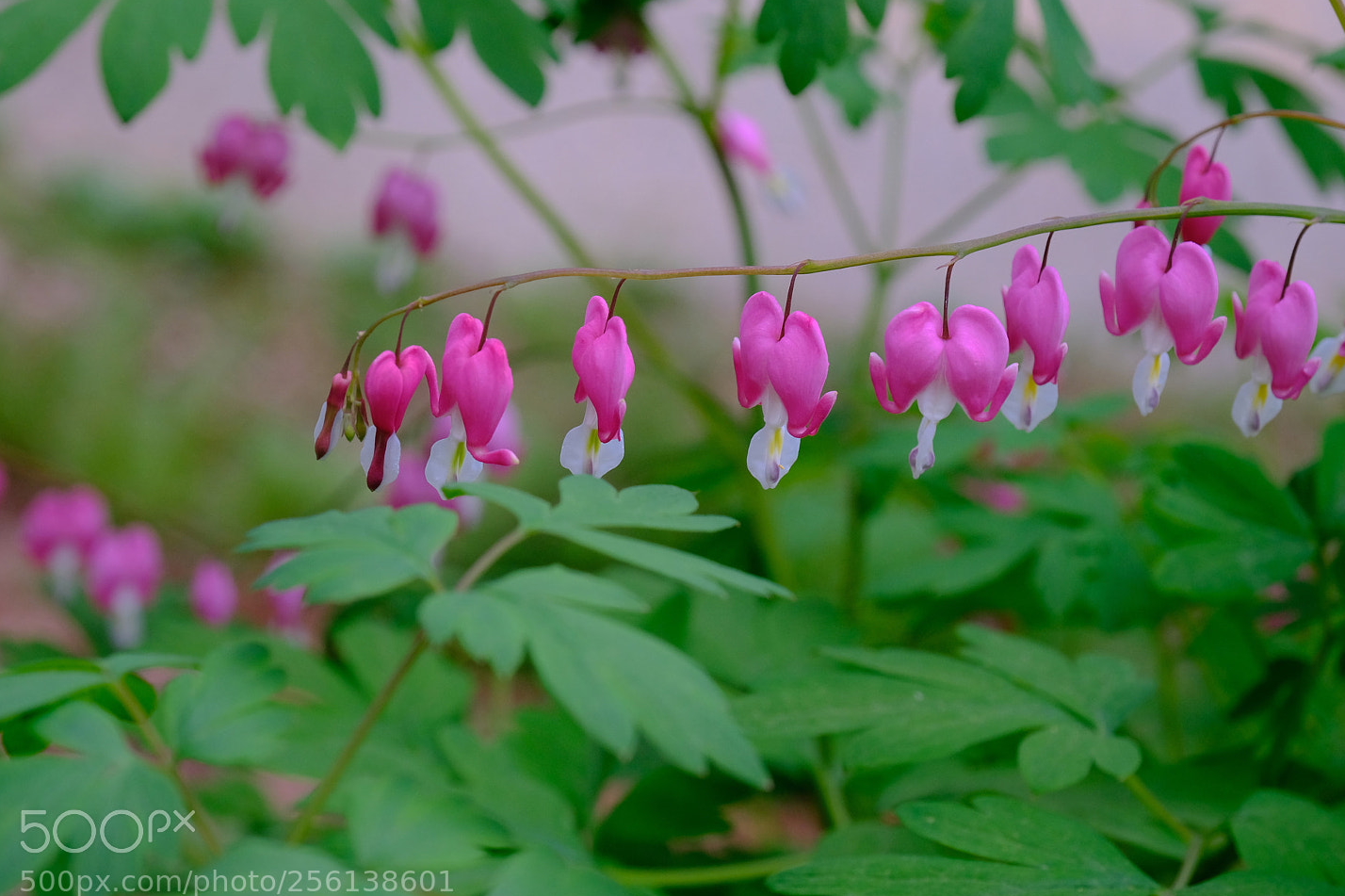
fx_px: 3473
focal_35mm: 93
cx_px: 715
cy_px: 453
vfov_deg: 14.7
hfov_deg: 21.9
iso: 1000
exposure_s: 1/100
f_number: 5.6
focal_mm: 55
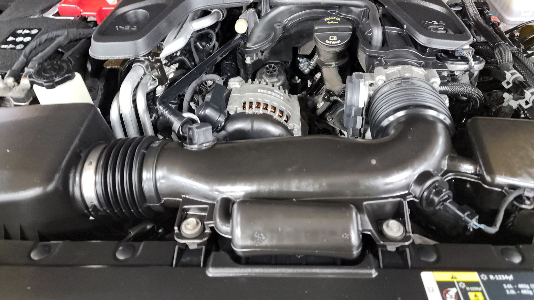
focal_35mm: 27
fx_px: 382
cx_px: 274
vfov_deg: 42.5
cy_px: 106
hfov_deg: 69.8
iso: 1876
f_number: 1.8
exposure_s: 1/24
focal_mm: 6.7
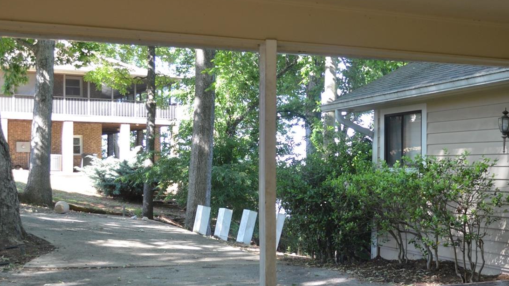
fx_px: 715
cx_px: 360
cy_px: 192
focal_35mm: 53
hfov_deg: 38.5
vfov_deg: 22.5
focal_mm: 18
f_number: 3.5
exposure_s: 1/30
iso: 100
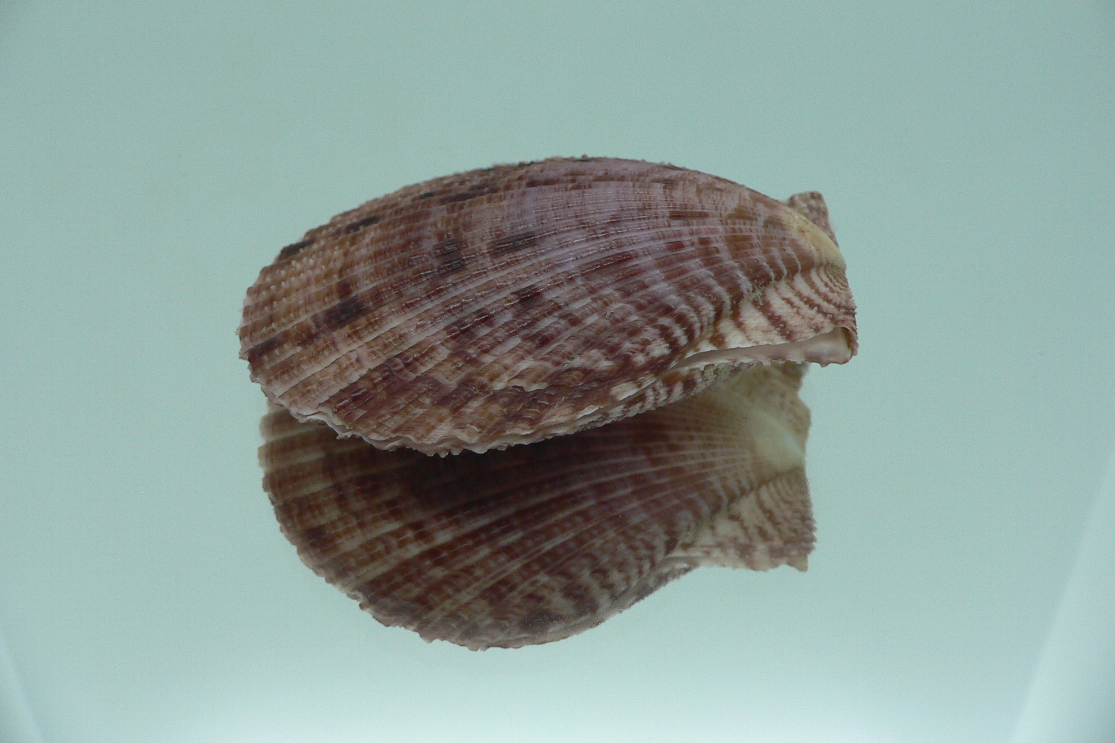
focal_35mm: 37
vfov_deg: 35.9
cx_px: 554
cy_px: 338
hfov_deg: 51.9
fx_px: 1146
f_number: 2.8
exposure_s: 1/60
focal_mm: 4.6
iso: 100
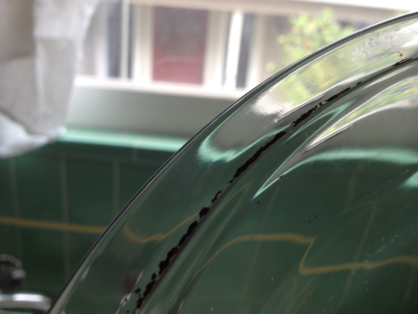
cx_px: 209
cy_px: 157
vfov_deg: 40.7
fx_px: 423
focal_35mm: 35
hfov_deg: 52.6
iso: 50
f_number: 2.4
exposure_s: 1/30
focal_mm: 4.28
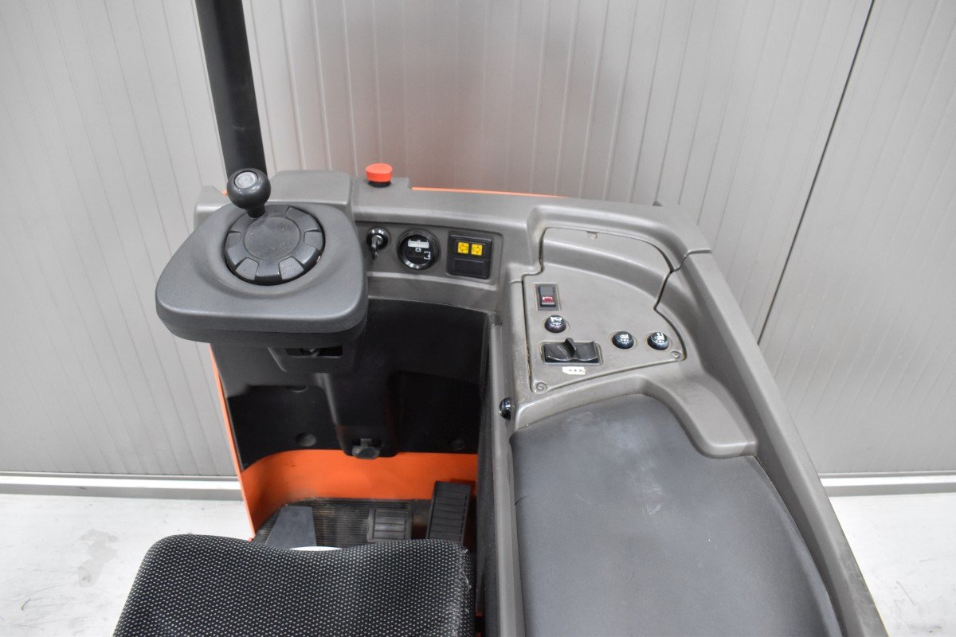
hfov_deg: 67.4
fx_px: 717
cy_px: 318
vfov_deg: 47.9
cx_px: 478
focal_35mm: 27
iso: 1600
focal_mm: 18
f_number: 5
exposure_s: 1/20
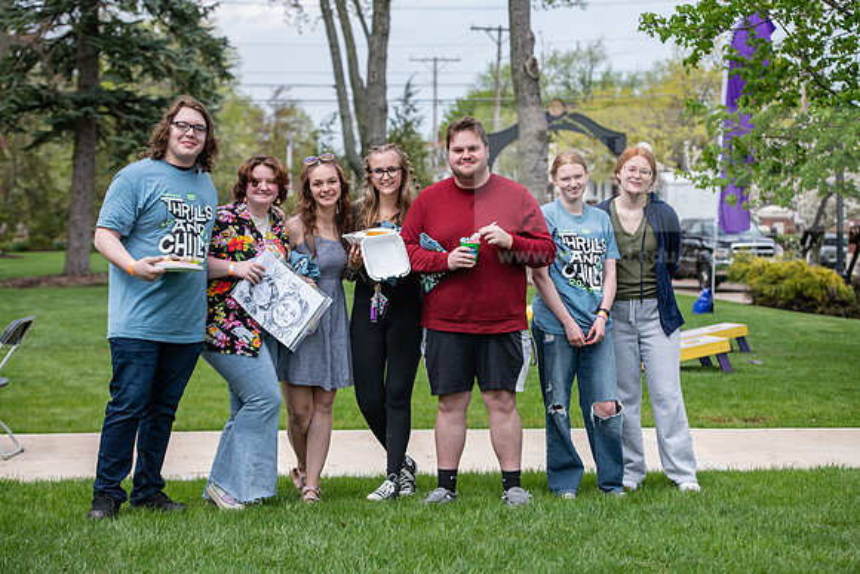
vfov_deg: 16.1
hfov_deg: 23.9
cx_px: 430
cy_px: 287
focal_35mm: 85
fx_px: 2031
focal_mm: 85
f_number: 4.5
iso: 160
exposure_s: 1/500
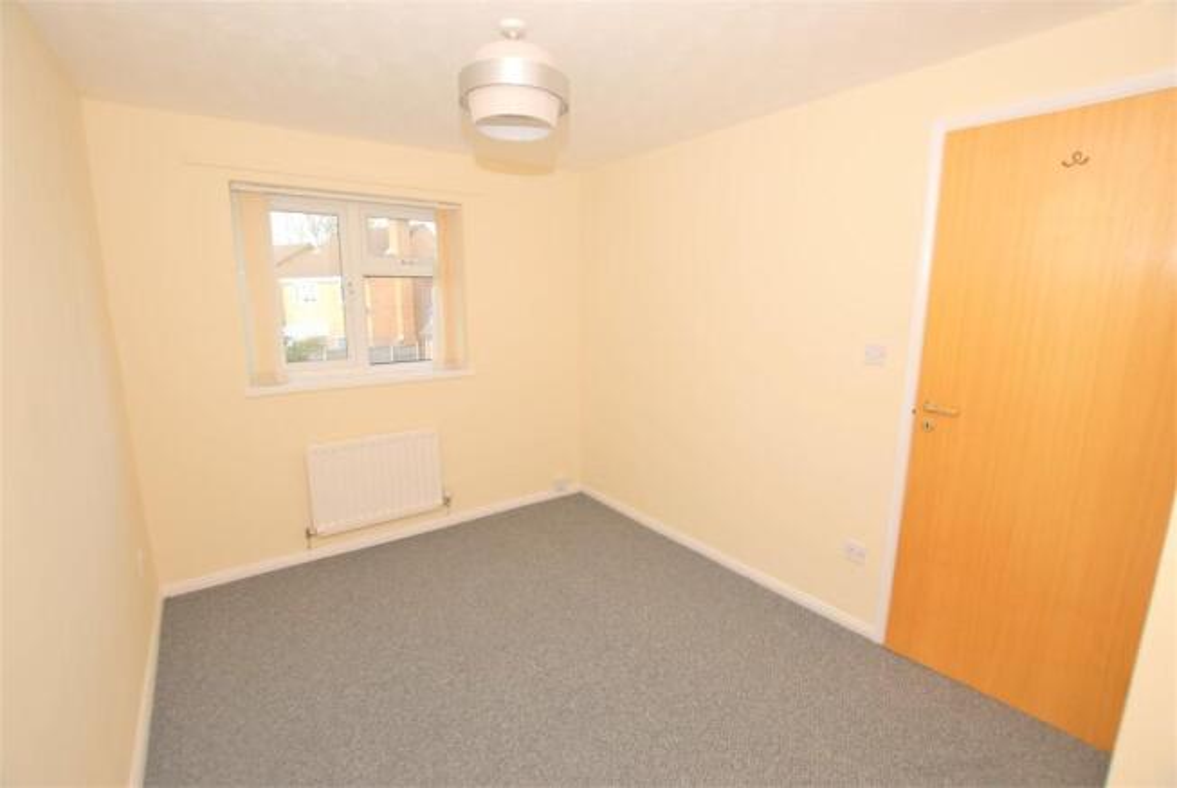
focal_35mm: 15
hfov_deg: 100.3
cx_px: 588
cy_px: 394
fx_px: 491
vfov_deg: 77.5
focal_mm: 10
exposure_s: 1/60
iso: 200
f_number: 5
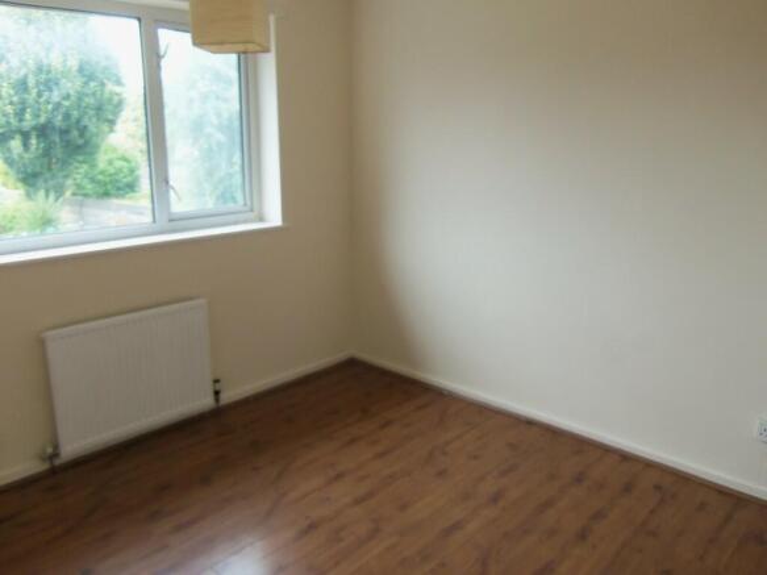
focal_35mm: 28
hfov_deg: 63.5
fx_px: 620
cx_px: 384
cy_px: 288
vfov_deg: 49.7
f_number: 3.9
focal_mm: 5.1
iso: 125
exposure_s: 1/40
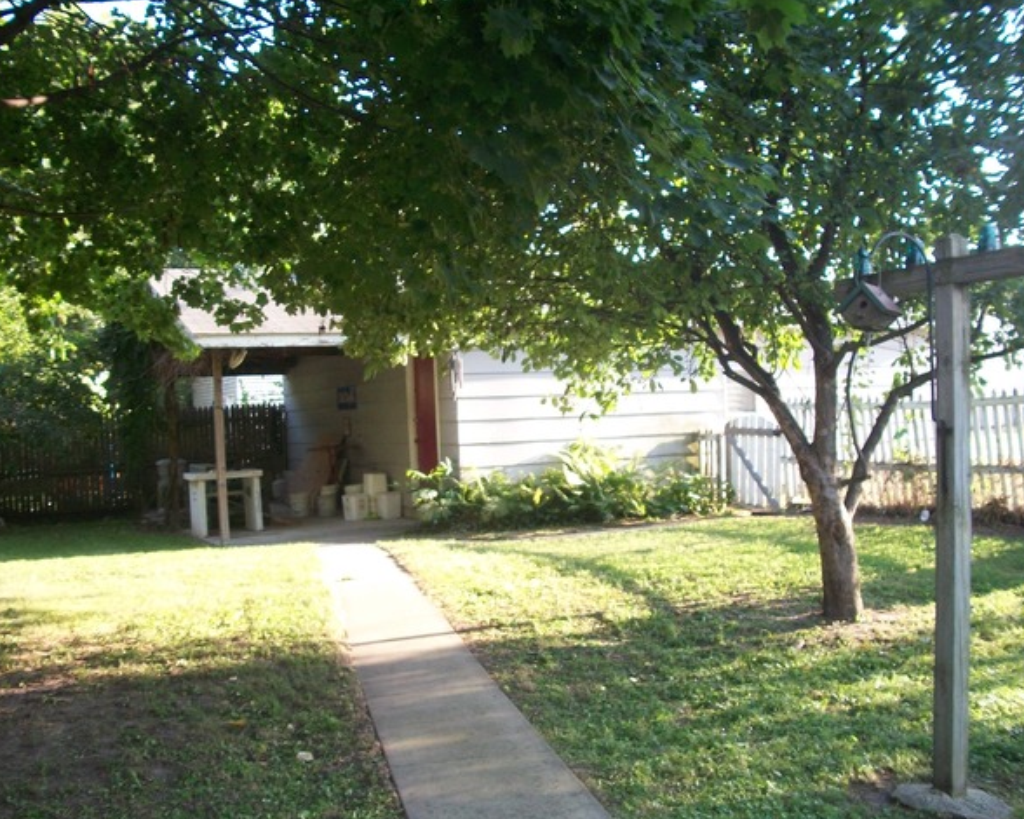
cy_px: 415
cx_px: 489
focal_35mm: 34
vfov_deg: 43.3
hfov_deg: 52.8
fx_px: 1030
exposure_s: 1/125
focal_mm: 5.7
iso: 100
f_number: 2.9
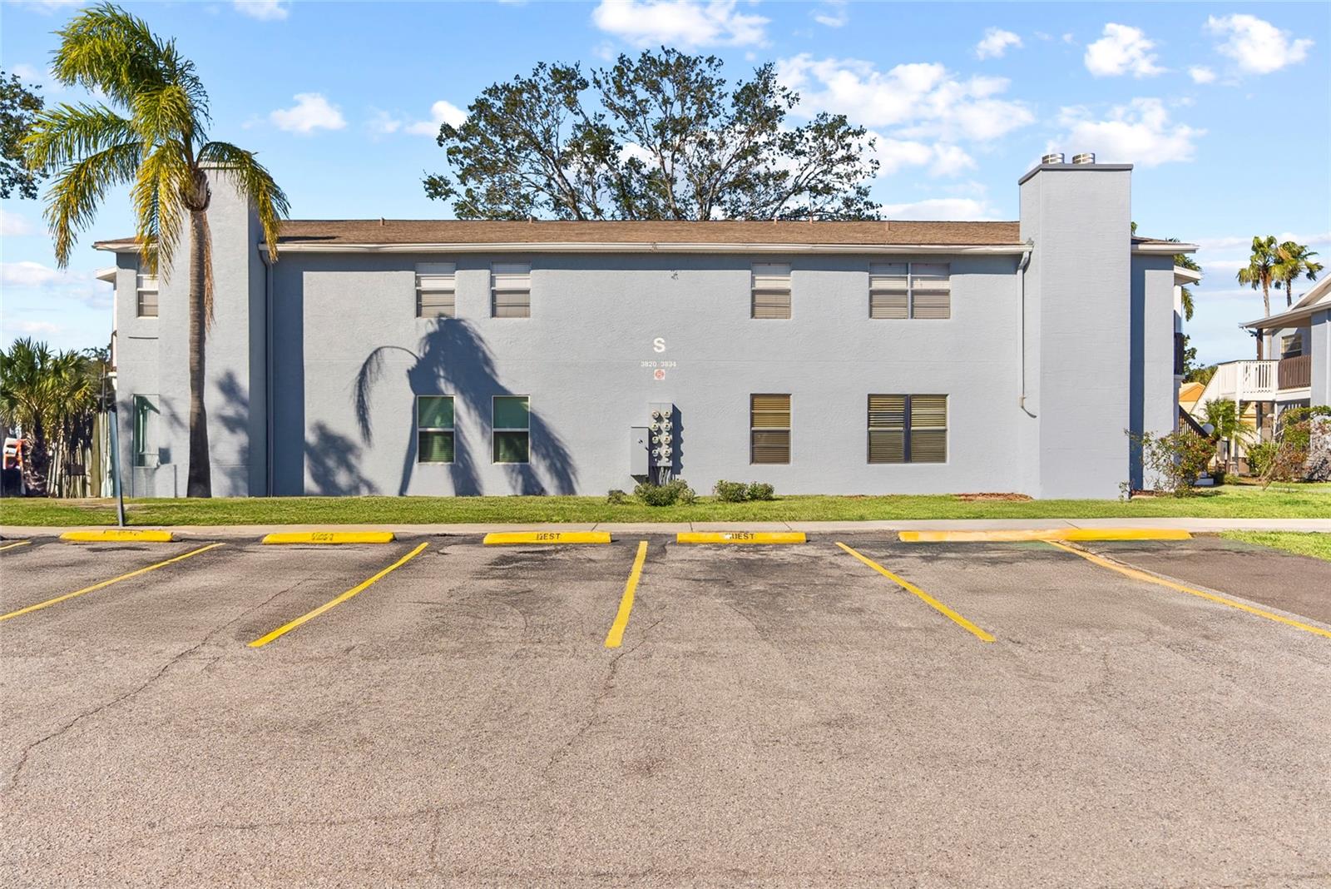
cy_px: 444
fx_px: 777
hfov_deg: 81.2
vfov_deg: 59.5
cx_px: 666
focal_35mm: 21
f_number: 2.8
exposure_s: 1/1000
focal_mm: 21
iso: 100
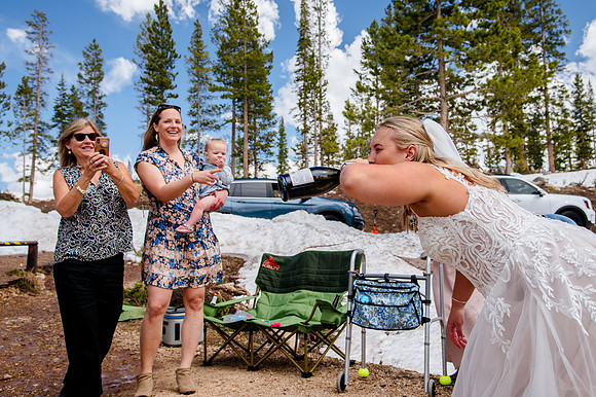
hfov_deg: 45.8
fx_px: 704
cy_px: 182
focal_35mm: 43
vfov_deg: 31.4
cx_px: 327
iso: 400
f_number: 7.1
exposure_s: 1/320
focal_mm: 38
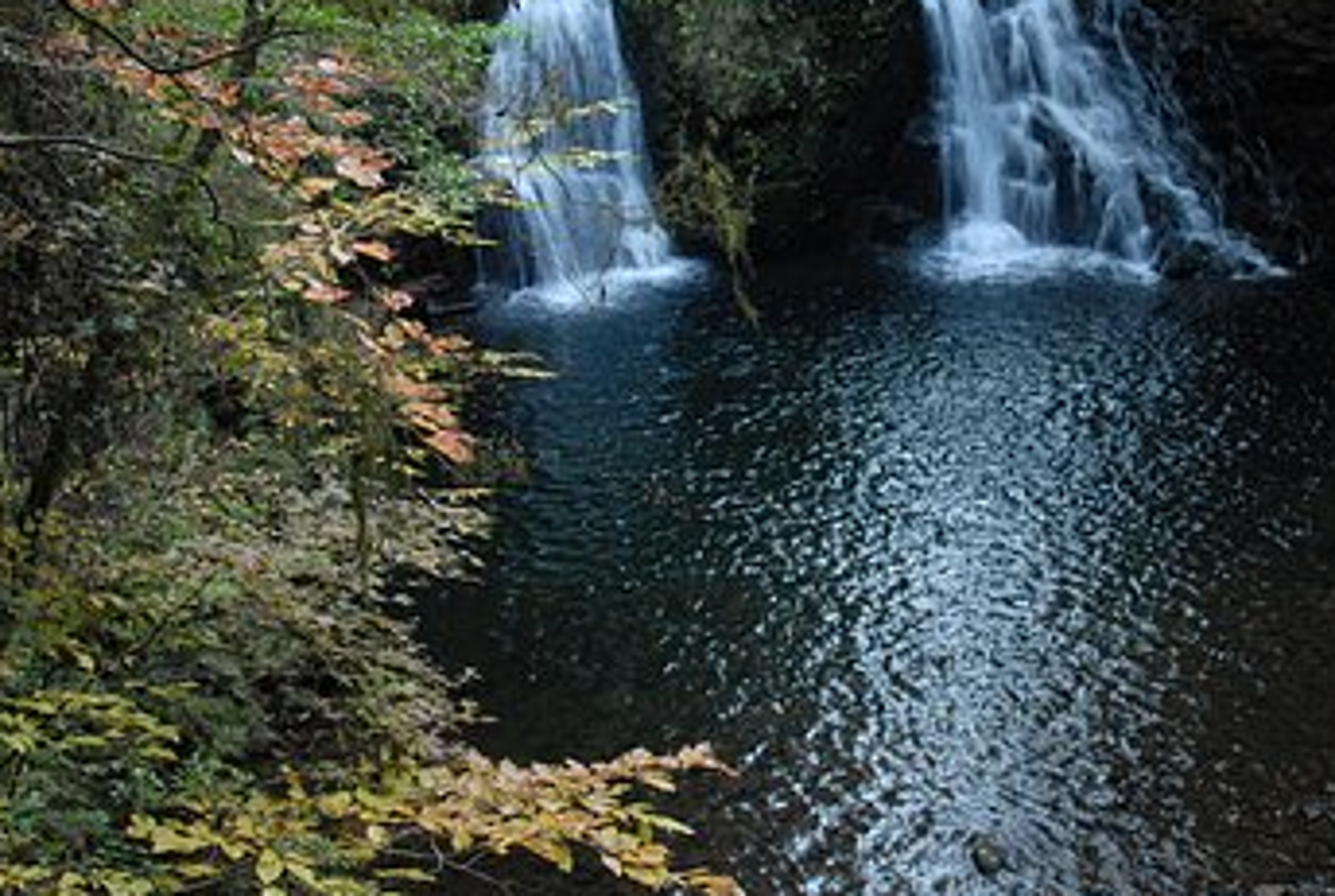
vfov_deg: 23.4
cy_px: 301
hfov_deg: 34.1
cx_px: 893
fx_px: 2155
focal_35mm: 58
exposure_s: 1/10
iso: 800
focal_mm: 26
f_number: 11
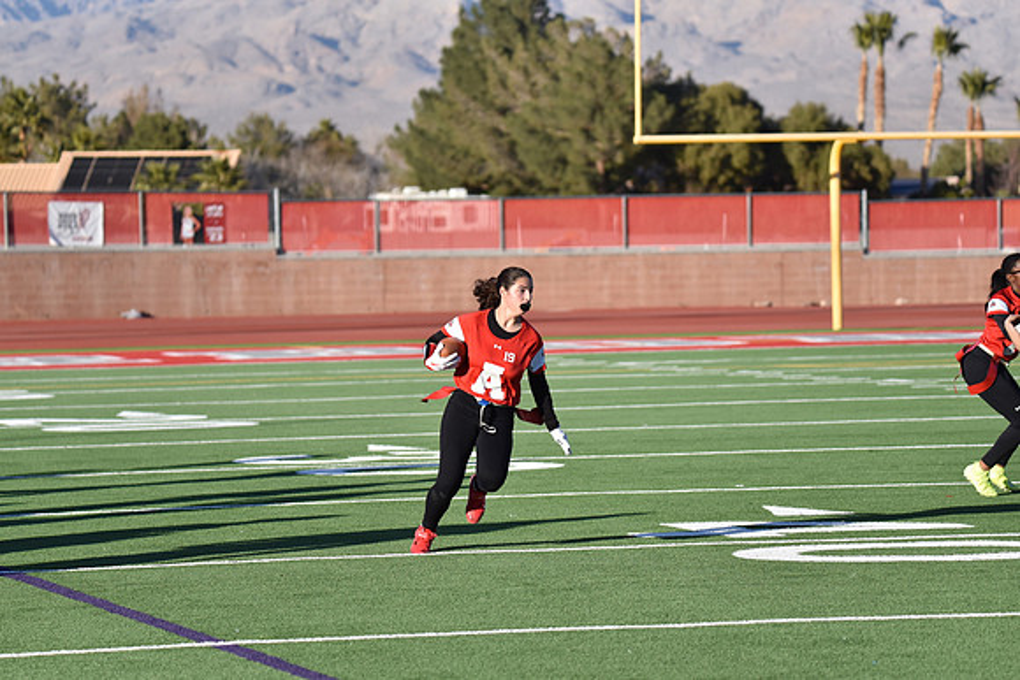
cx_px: 510
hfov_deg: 12.1
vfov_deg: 8.1
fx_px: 4818
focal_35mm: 170
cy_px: 340
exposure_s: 1/4000
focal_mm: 170
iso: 720
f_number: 5
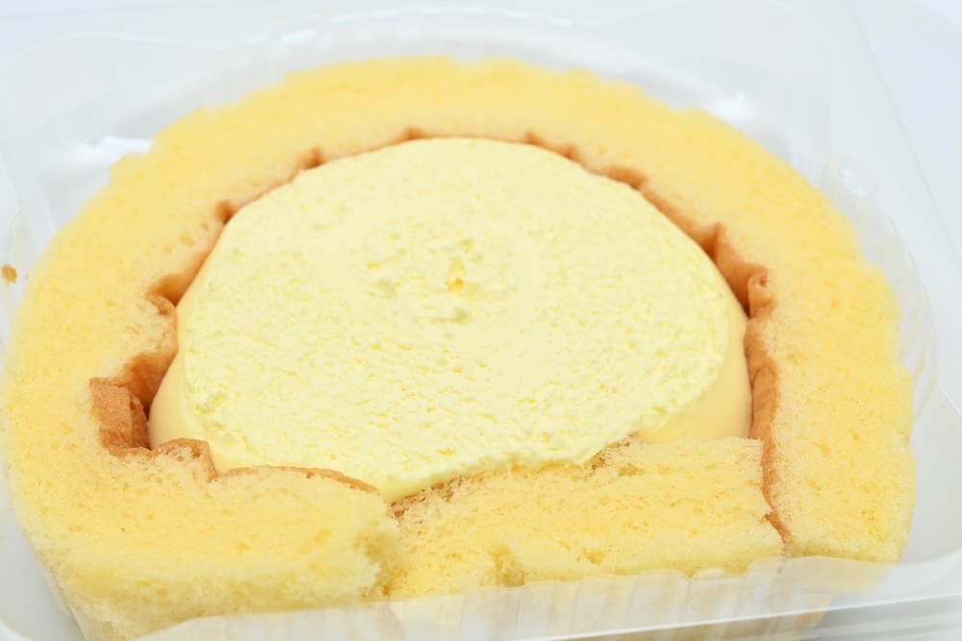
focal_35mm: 60
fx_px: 1603
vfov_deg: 22.6
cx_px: 481
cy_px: 320
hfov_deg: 33.4
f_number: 14
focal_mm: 60
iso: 6400
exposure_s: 1/250
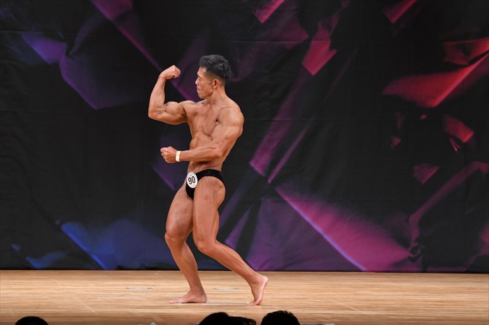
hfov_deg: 7.6
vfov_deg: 5.1
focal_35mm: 270
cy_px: 162
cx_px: 244
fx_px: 3666
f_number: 5.6
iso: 3200
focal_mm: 180
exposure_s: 1/400
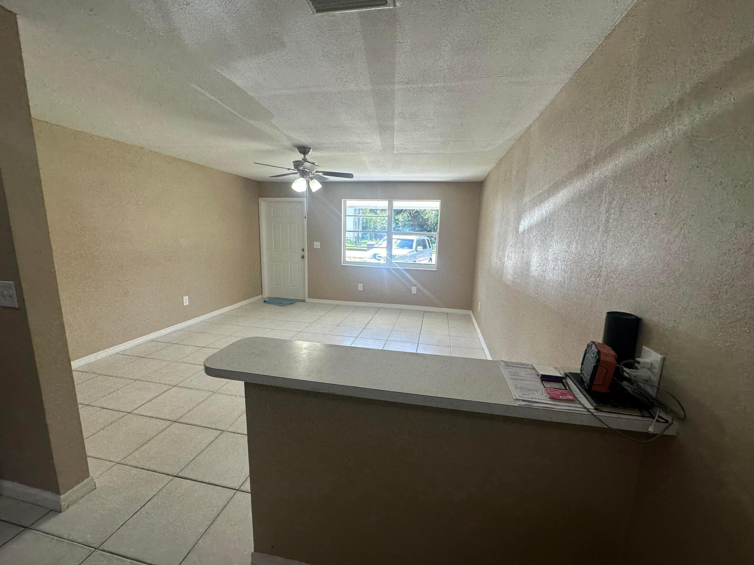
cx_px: 377
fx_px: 305
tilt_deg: -9.5
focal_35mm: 14
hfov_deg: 102.1
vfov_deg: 85.7
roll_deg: -0.8
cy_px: 282
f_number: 2.2
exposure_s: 1/136
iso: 40
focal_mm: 2.22
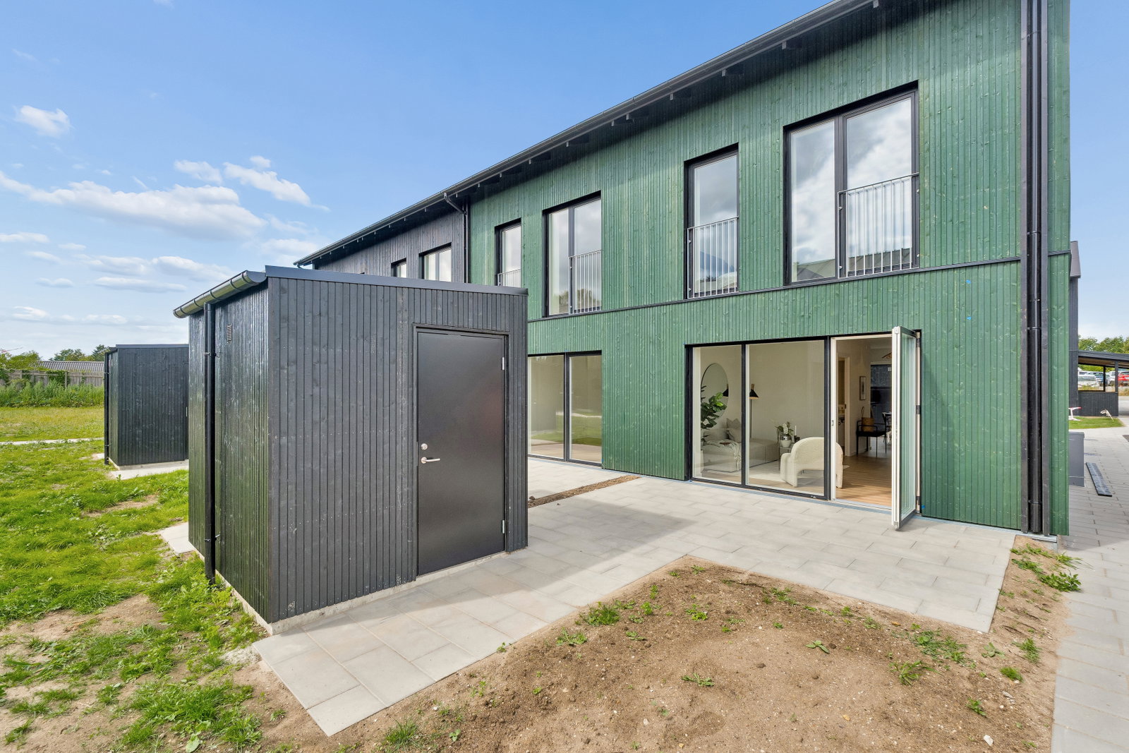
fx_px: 517
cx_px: 564
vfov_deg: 72.1
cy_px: 376
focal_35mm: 16
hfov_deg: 95.0
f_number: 8
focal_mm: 11
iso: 200
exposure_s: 1/100
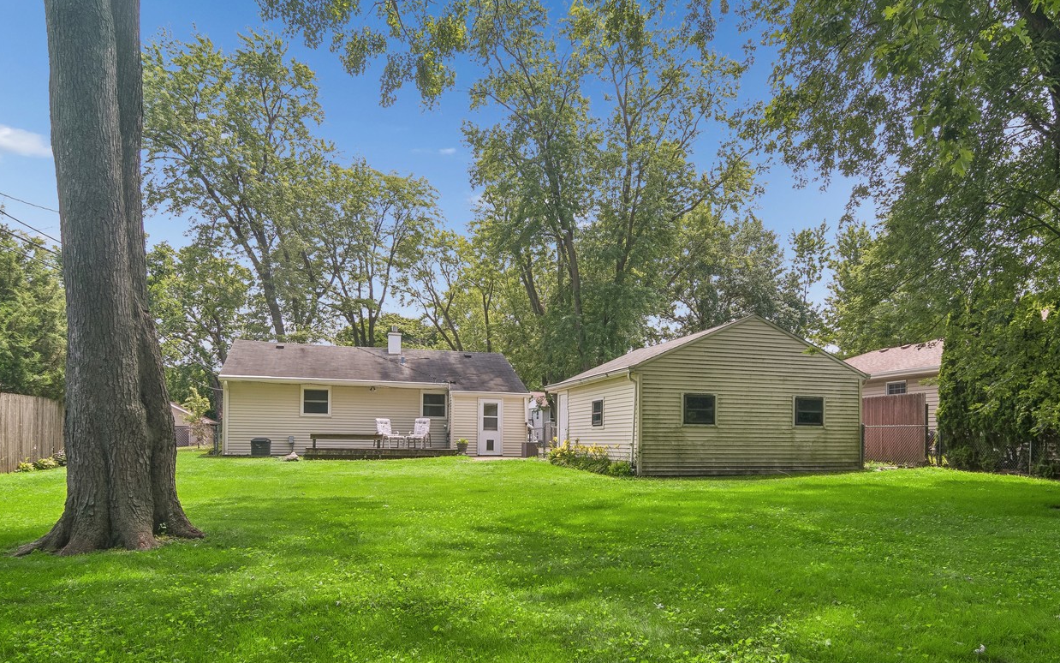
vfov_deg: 50.5
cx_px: 588
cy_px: 419
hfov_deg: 74.5
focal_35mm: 24
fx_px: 693
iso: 200
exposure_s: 1/125
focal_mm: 12
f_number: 8
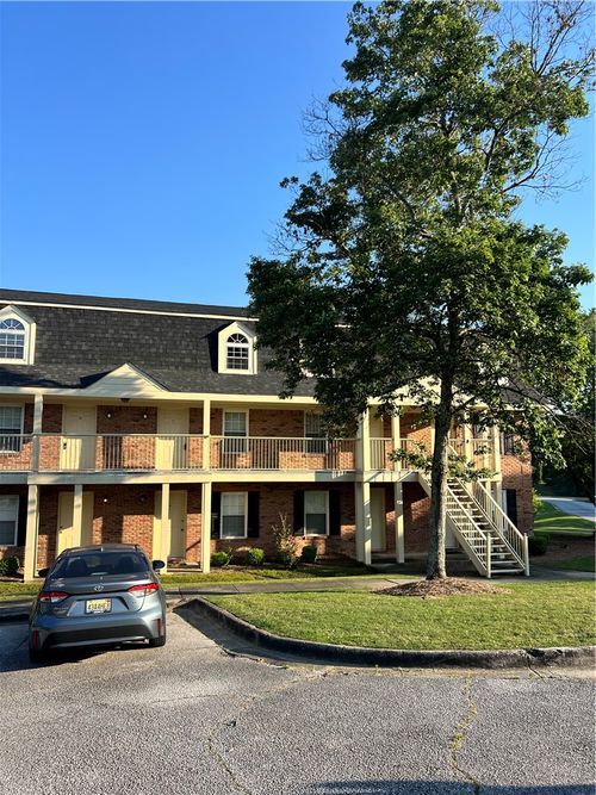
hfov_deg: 53.0
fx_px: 597
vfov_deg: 67.3
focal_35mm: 26
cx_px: 298
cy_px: 398
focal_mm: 5.7
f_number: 1.5
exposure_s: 1/1698
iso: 50
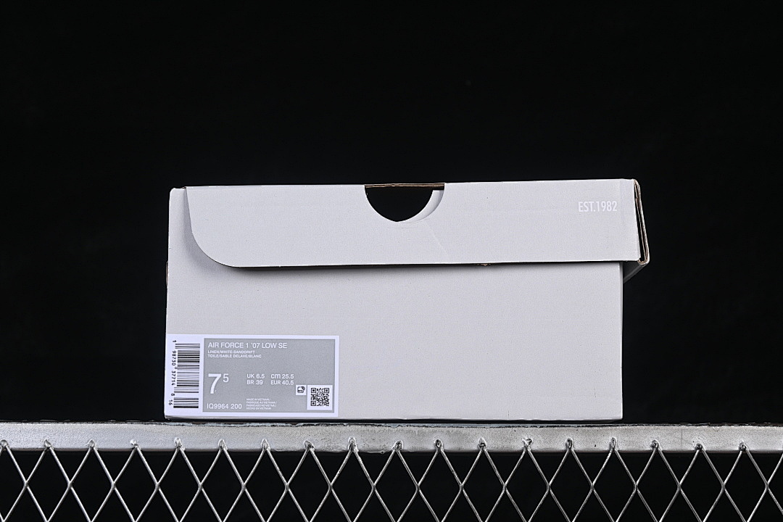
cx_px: 392
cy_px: 261
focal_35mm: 75
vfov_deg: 18.2
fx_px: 1631
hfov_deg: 27.0
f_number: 8
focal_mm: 50
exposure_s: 1/80
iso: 160
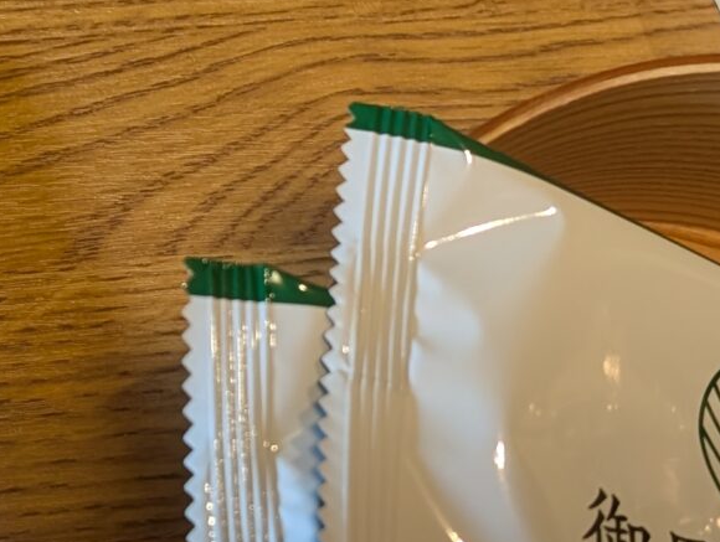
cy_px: 176
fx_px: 2208
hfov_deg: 18.1
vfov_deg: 14.0
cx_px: 35
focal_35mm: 106
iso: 161
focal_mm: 6.9
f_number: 1.68
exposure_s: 1/47.1
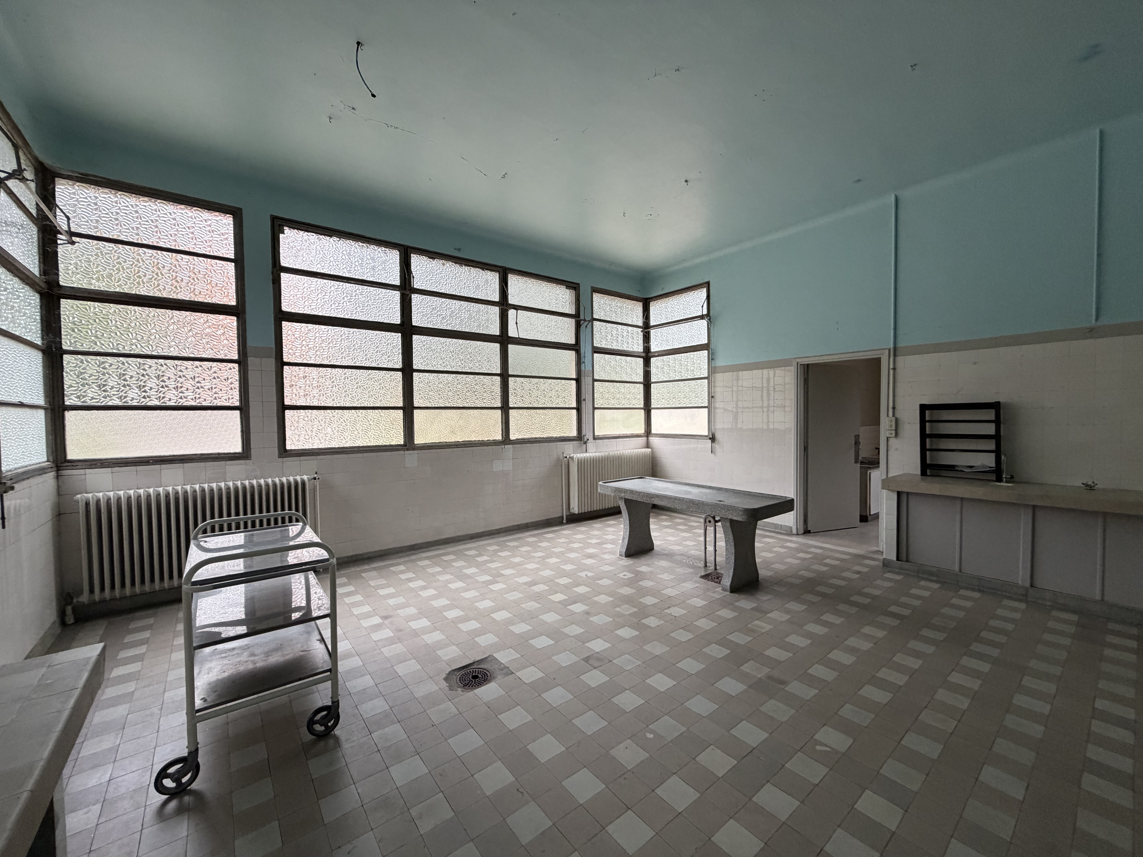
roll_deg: +1.2
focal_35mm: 14
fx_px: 462
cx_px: 572
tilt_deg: -1.1
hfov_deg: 102.1
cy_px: 428
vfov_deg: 85.7
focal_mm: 2.22
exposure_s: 1/121
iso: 320
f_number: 2.2
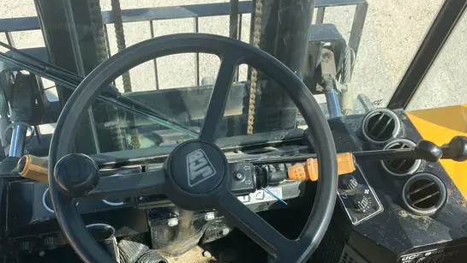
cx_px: 235
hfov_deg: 49.4
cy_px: 155
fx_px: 508
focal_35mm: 41
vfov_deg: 29.0
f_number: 1.8
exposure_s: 1/1033
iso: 32
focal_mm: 3.99
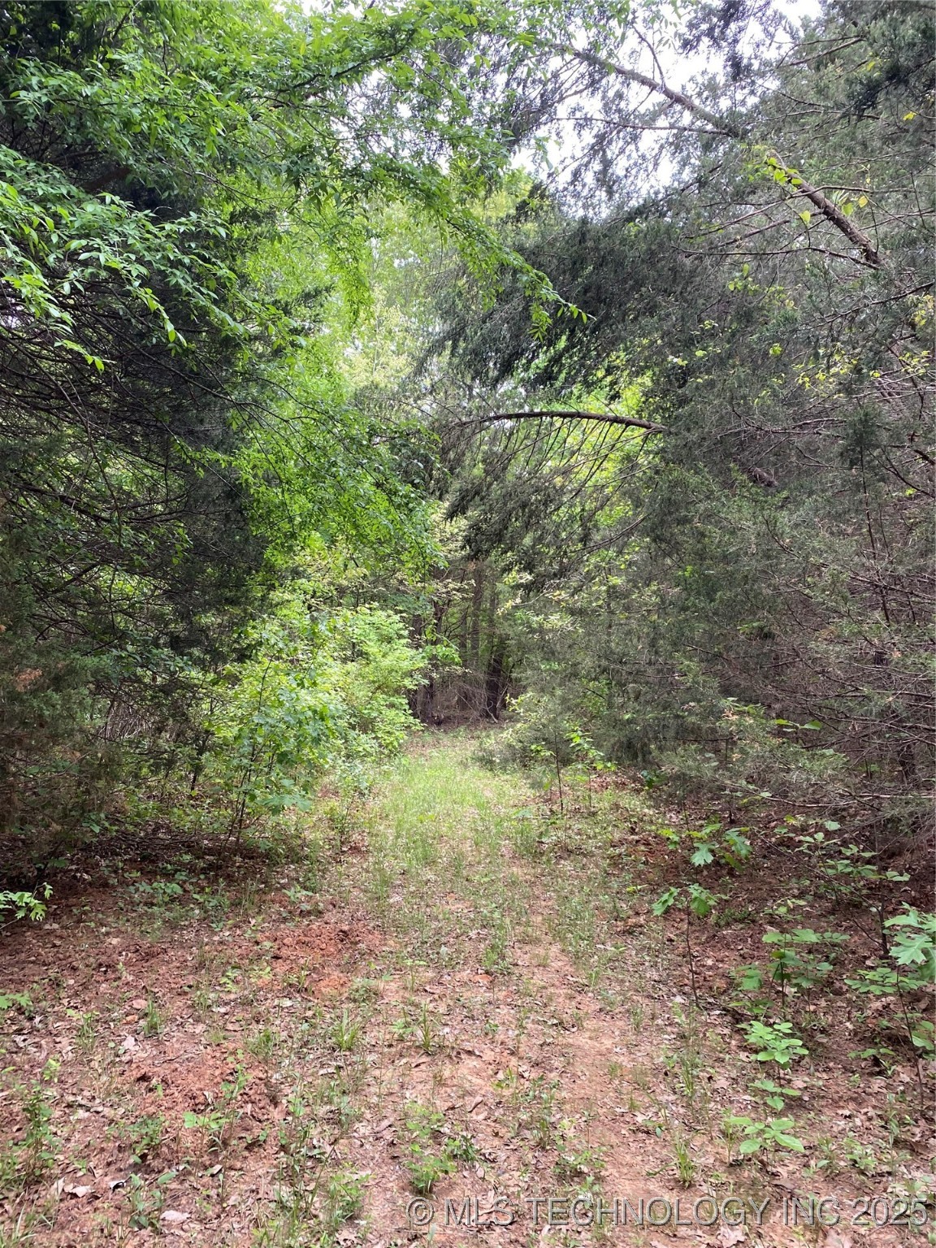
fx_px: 937
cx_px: 468
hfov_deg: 53.1
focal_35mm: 26
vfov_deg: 67.3
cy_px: 624
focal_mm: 4.25
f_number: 1.8
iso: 50
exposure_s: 1/122
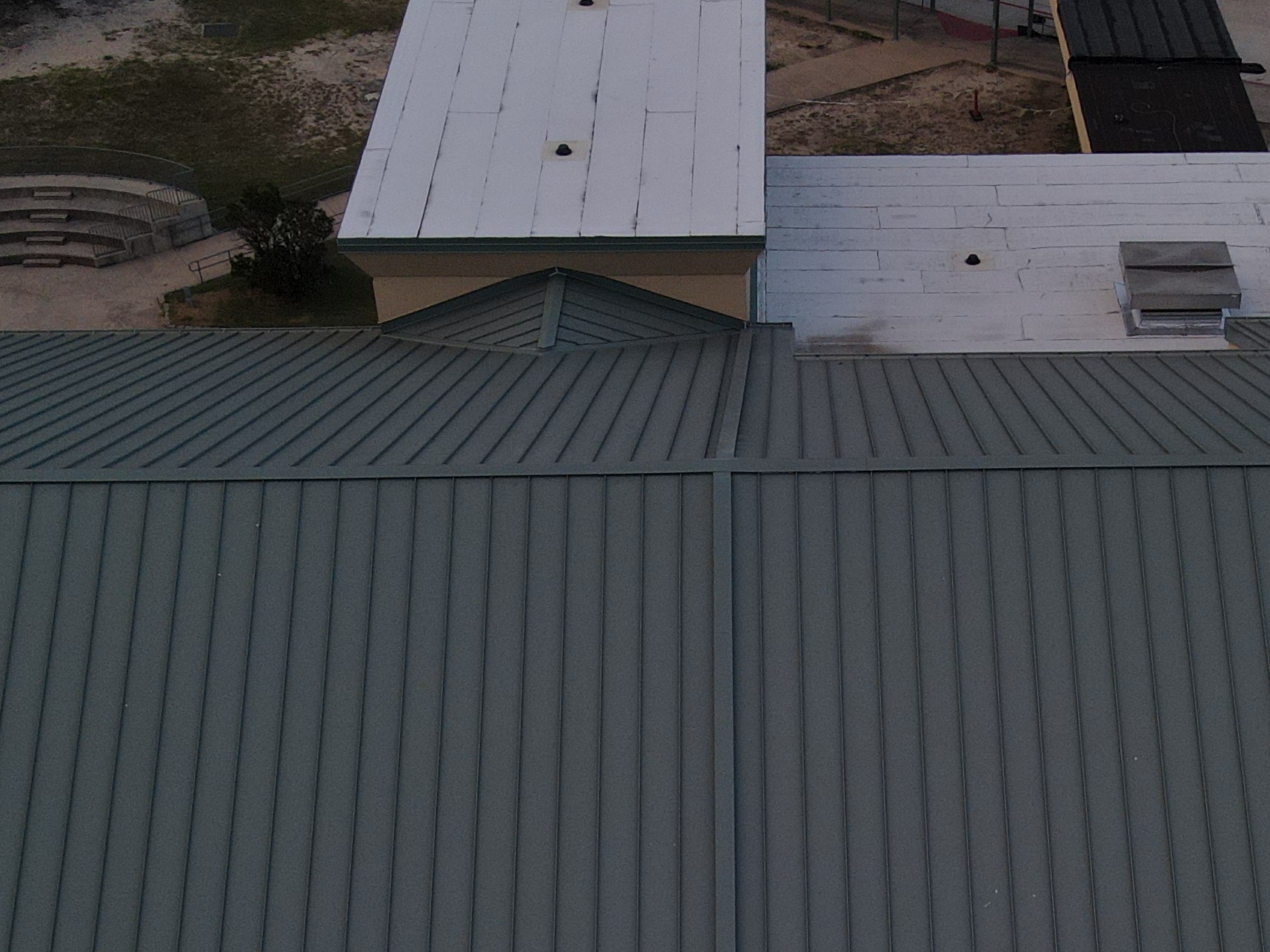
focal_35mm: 56
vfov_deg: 25.0
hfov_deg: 33.9
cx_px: 875
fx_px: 2055
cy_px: 925
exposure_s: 1/200
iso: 200
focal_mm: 4.5
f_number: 2.8
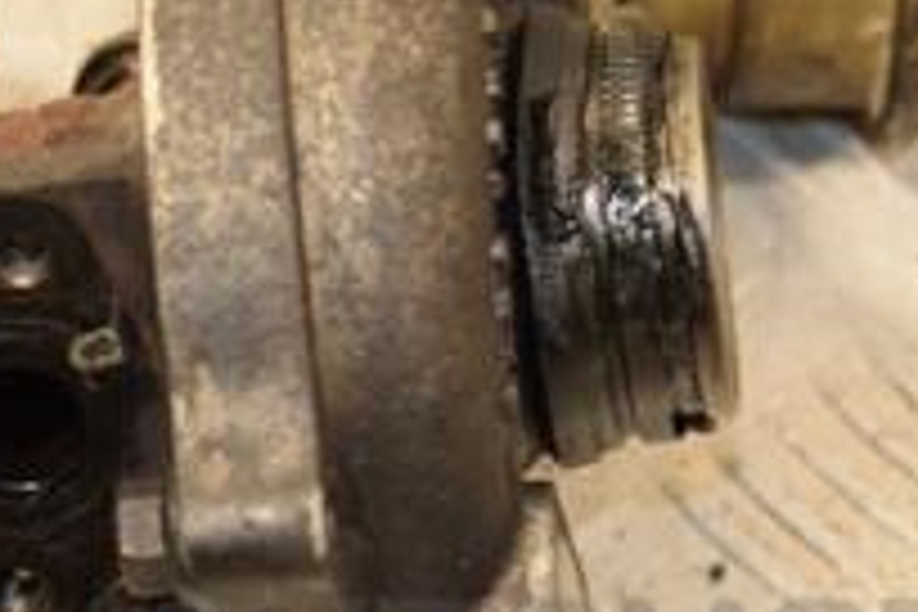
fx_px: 6961
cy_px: 68
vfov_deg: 5.0
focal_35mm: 273
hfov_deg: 7.5
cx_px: 68
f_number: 5.3
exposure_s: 1/160
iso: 800
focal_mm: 62
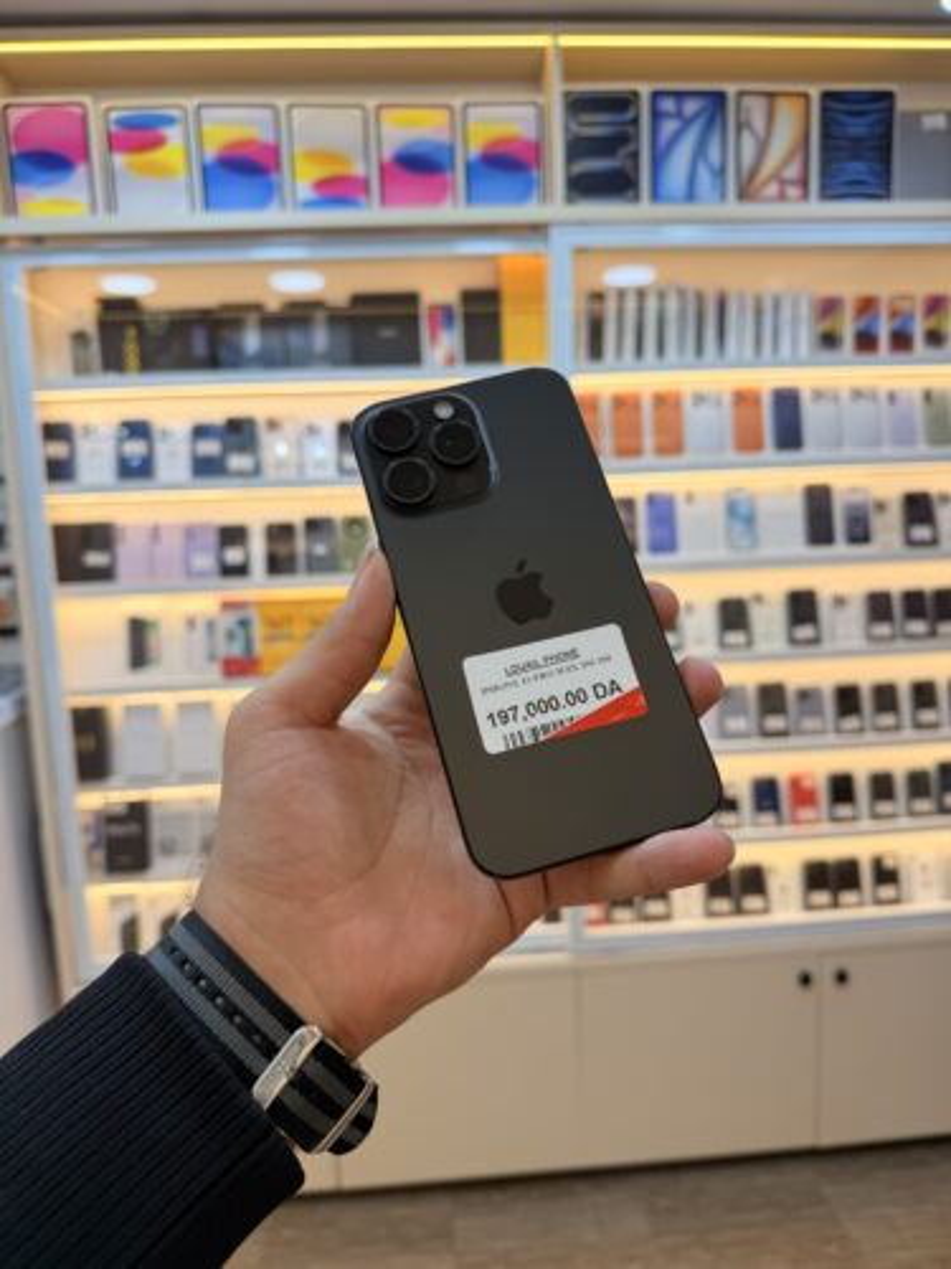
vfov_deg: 71.6
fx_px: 879
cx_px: 476
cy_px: 634
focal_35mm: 24
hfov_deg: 56.8
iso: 80
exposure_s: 1/445
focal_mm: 6.76
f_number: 1.78
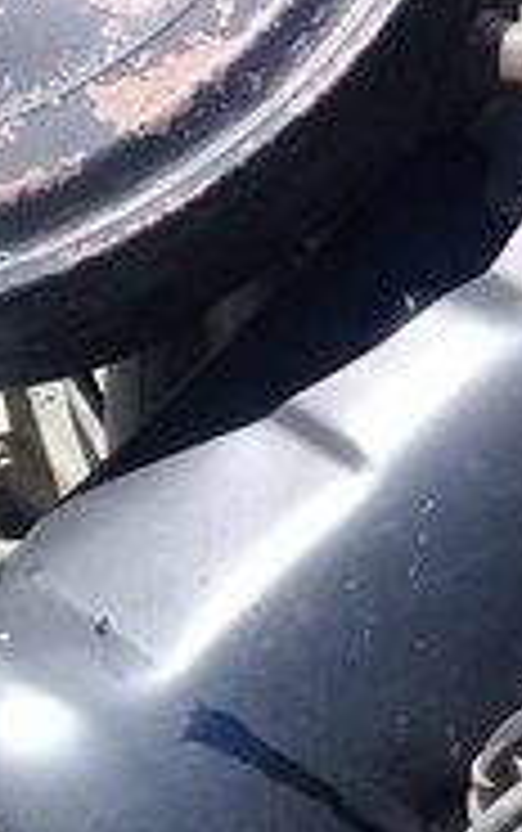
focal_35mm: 117
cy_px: 52
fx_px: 2657
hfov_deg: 10.4
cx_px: 1030
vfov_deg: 17.5
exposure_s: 1/456
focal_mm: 3.3
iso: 50
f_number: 2.2
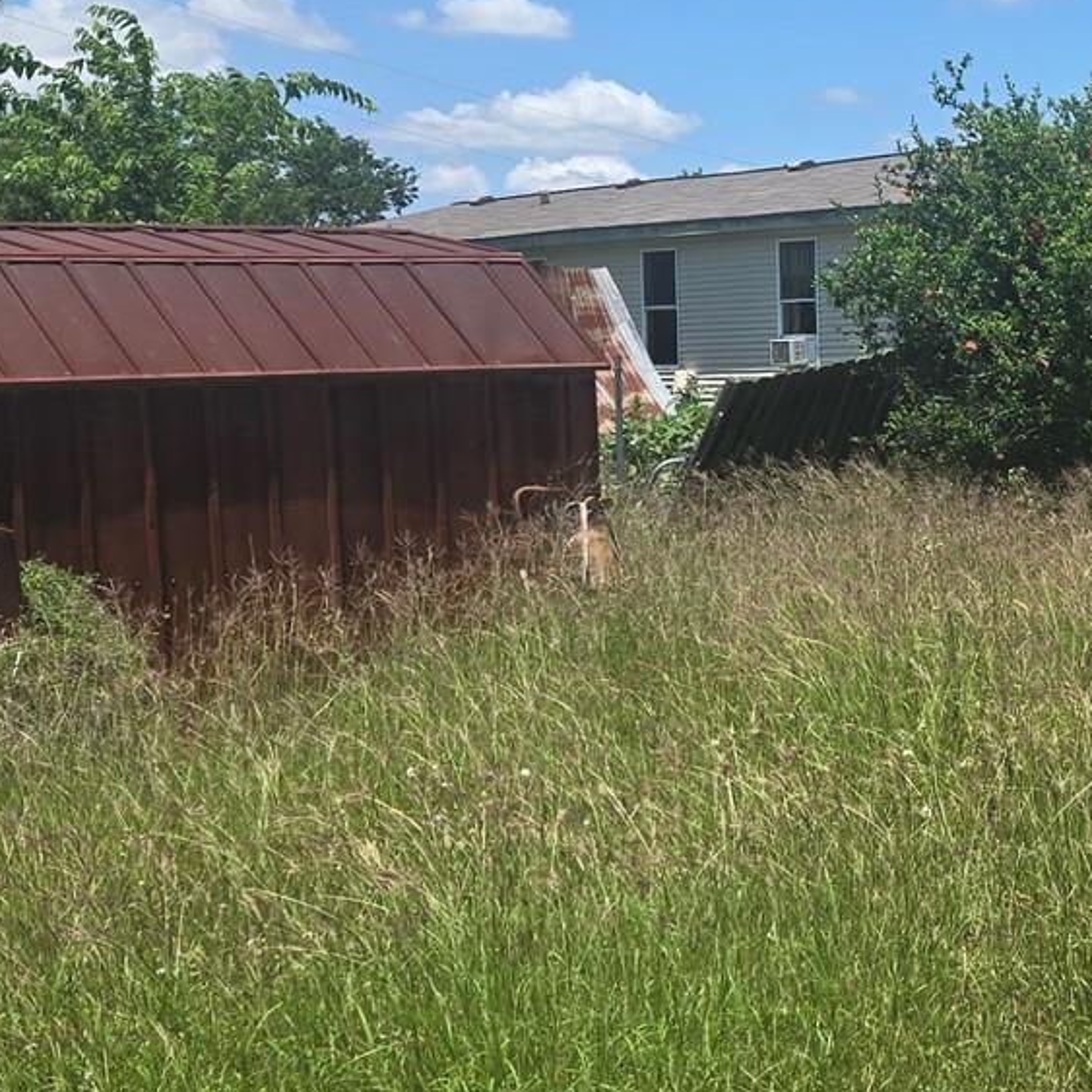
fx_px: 2641
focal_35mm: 74
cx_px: 1261
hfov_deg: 21.9
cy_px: 483
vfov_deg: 23.3
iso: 25
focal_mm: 5.4
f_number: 1.8
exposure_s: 1/2157
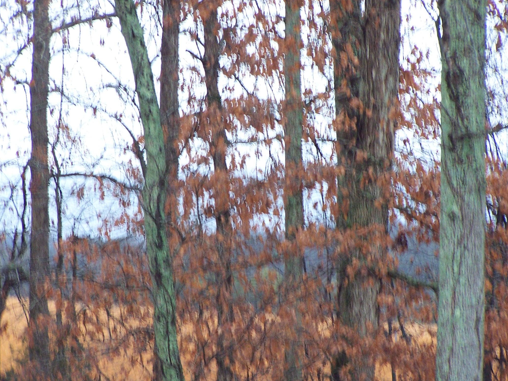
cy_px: 193
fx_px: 3596
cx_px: 261
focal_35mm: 245
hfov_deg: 8.1
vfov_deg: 6.1
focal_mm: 36.2
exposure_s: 1/20
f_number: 3.2
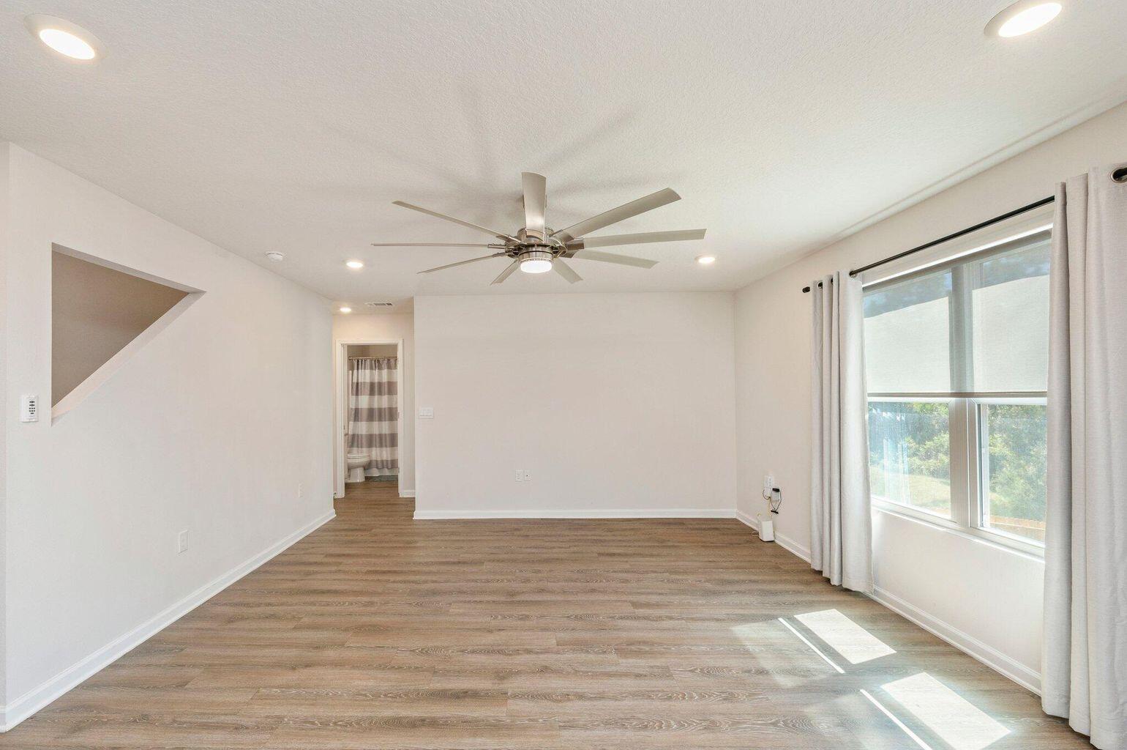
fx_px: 438
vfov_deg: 81.1
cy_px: 375
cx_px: 564
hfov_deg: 104.3
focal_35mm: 14
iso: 500
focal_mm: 14
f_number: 9
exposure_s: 1/30
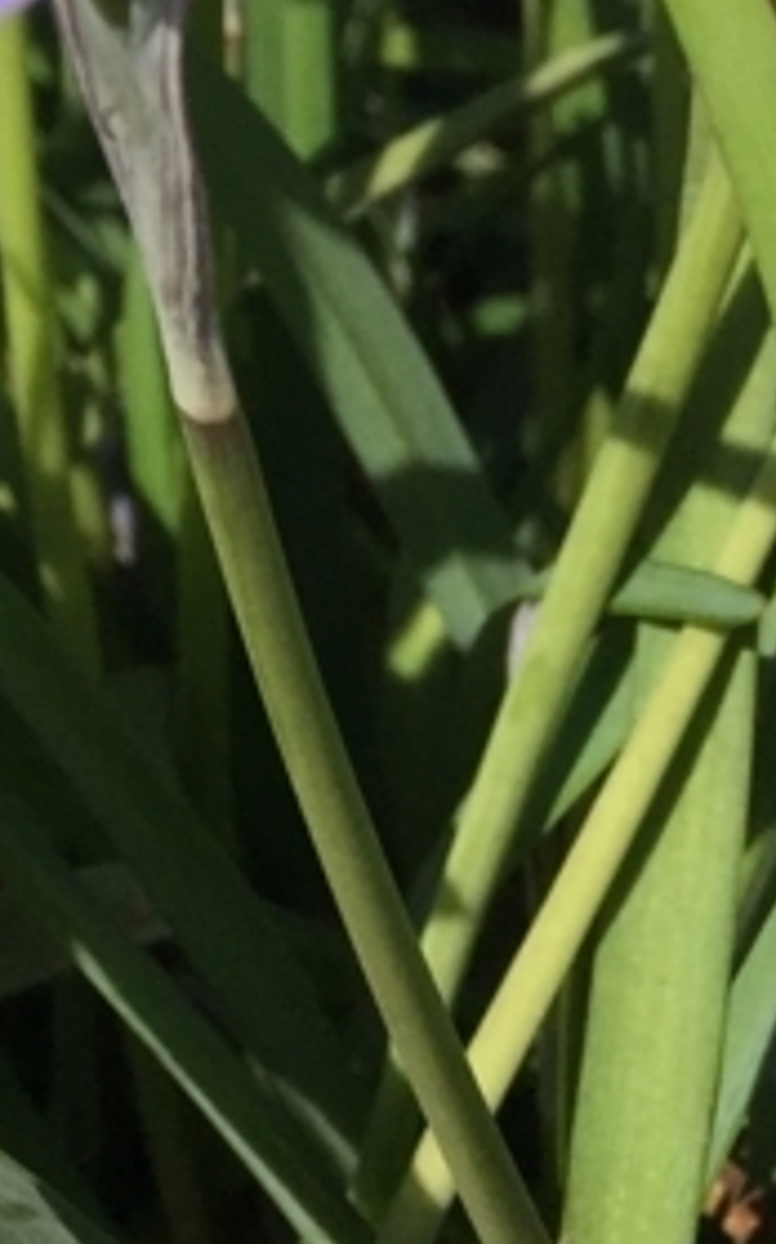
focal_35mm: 113
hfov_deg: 10.6
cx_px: -780
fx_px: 3830
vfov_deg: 16.6
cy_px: -687
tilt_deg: -14.5
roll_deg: +5.8
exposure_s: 1/4950
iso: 32
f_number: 2.2
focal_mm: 4.15
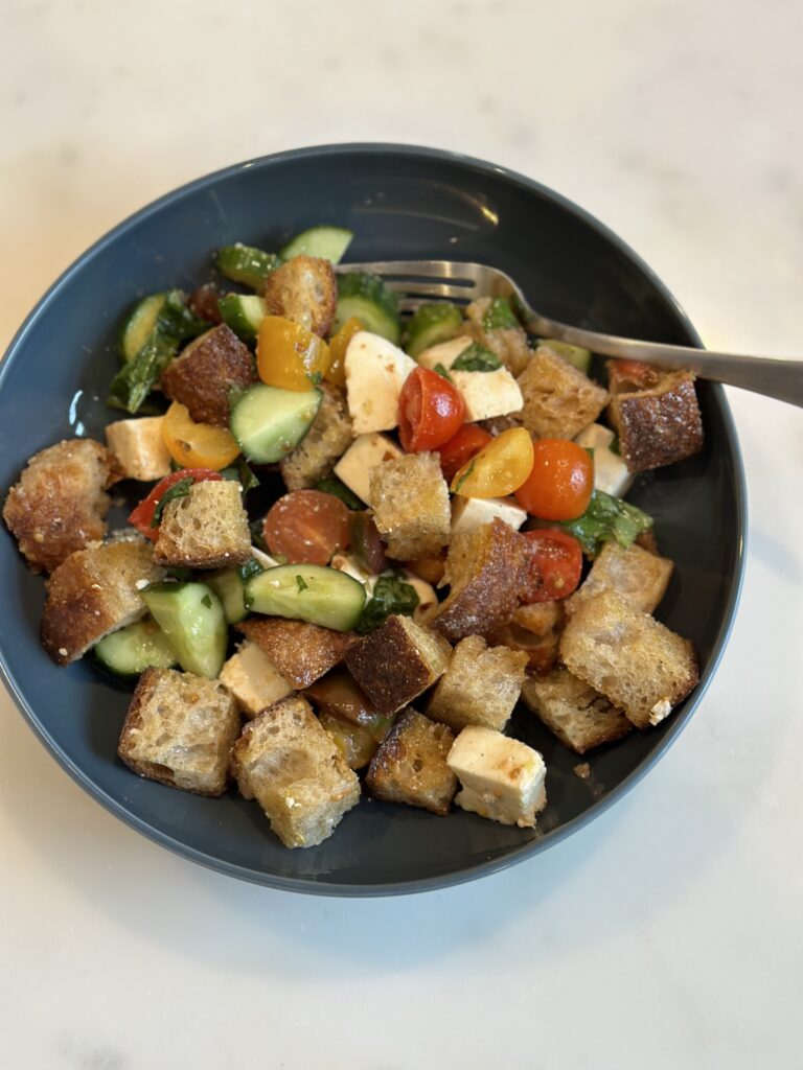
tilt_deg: -75.2
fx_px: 1485
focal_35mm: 48
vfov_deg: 39.7
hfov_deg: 30.3
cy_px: 535
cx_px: 402
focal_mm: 6.86
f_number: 1.78
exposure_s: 1/60
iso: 160
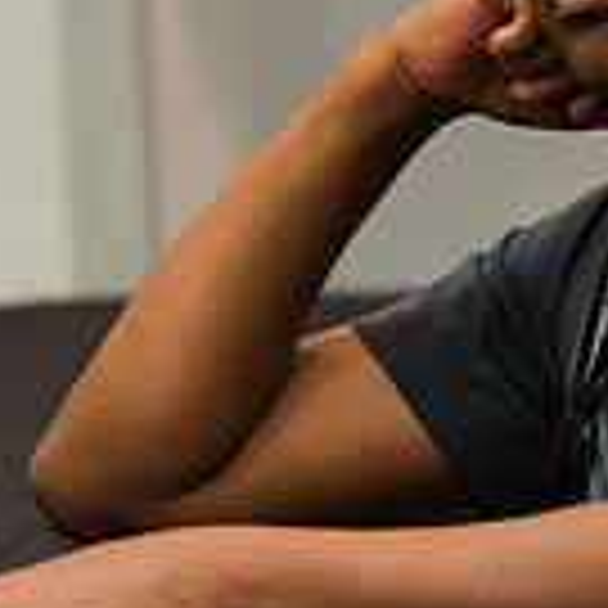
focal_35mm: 493
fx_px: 9797
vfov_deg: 3.6
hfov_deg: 3.6
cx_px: 117
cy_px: 63
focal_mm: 135
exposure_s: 1/125
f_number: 3.2
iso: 2500
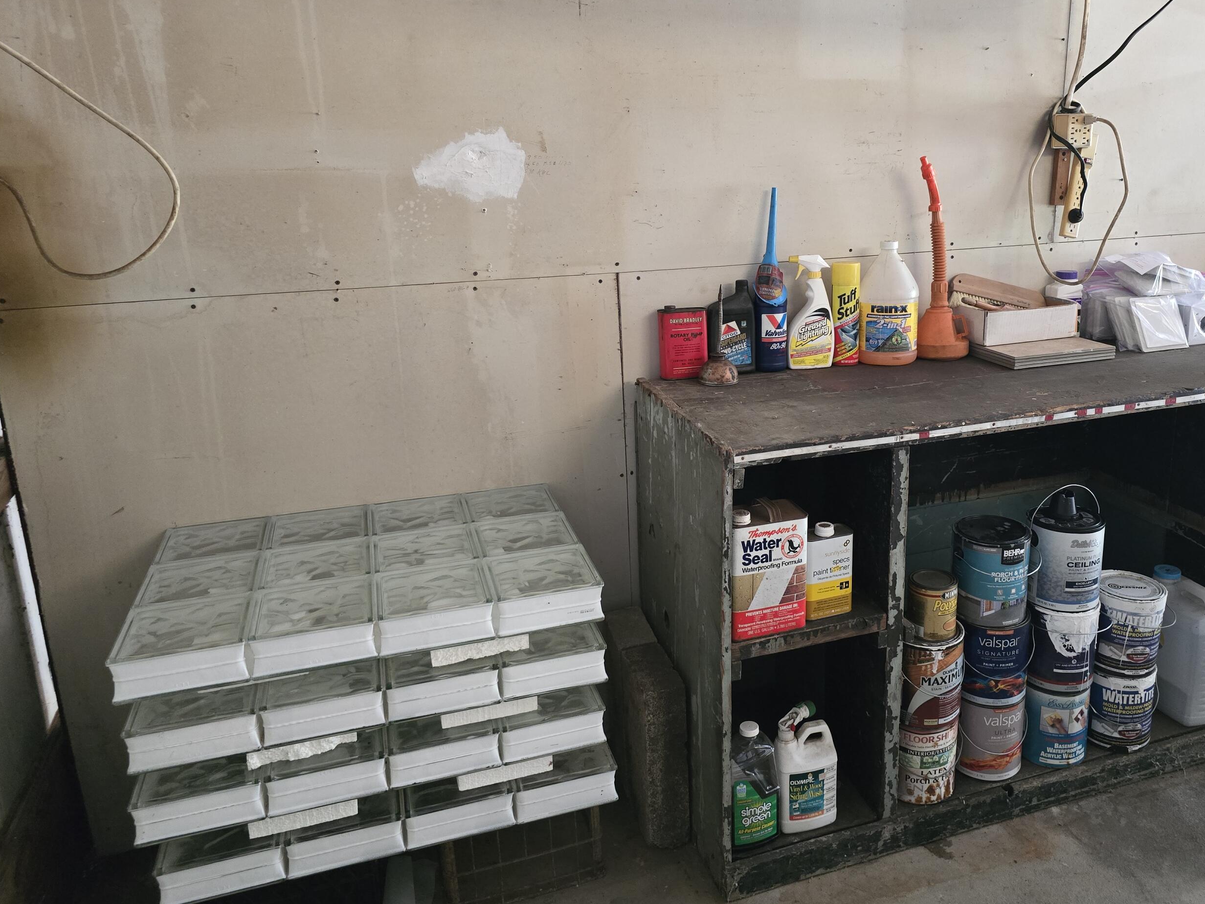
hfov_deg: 63.0
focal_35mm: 28
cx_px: 714
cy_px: 389
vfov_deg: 49.6
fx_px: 975
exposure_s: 1/40
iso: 1600
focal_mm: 6.3
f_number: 1.7
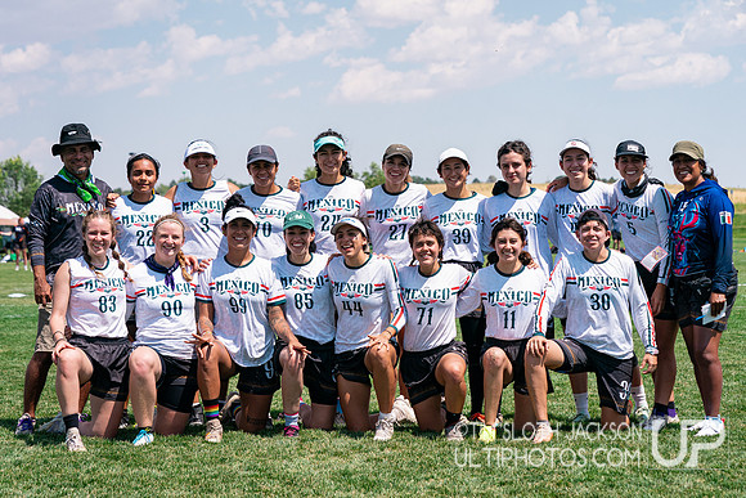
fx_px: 1922
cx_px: 364
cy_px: 255
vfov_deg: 14.8
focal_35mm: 93
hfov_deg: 22.0
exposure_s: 1/3200
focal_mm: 84
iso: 500
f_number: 5.6
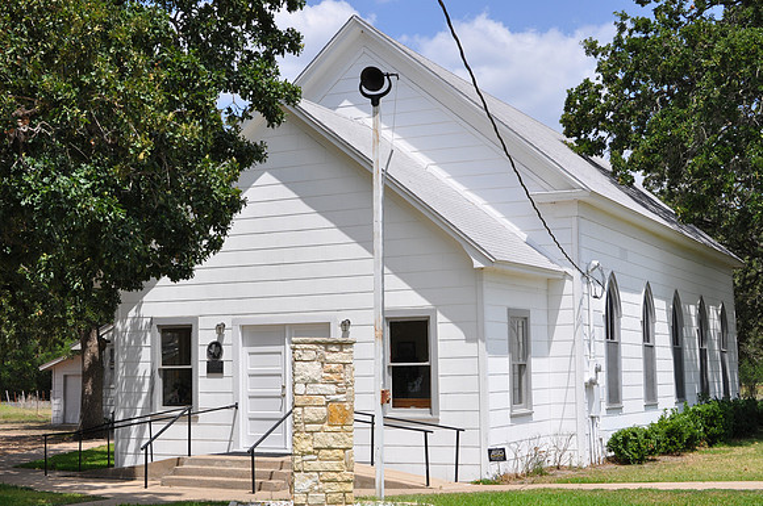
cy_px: 253
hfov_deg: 37.9
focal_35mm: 52
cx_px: 382
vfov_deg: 25.7
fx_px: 1111
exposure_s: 1/400
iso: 200
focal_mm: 35
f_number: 10
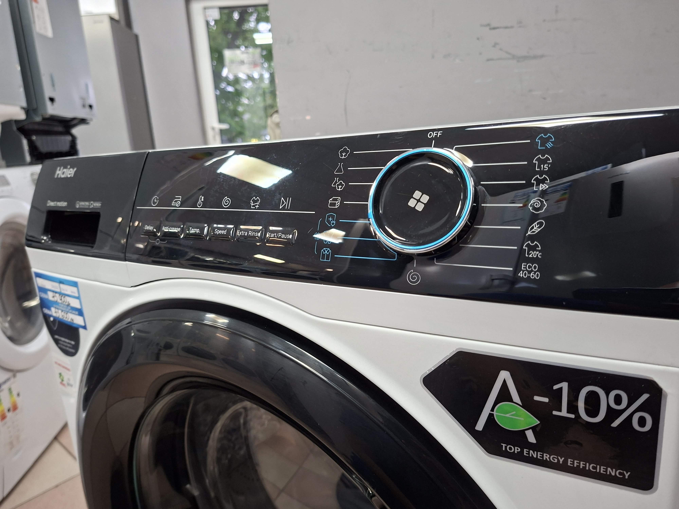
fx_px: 451
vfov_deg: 58.9
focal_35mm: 23
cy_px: 254
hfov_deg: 73.9
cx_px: 340
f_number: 1.8
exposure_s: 1/50
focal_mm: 5.54
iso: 320
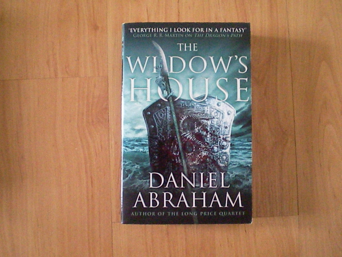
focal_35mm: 38
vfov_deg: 37.7
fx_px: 375
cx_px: 171
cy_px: 128
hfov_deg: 49.0
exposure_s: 1/100
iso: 1710
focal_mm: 6.3
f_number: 3.1
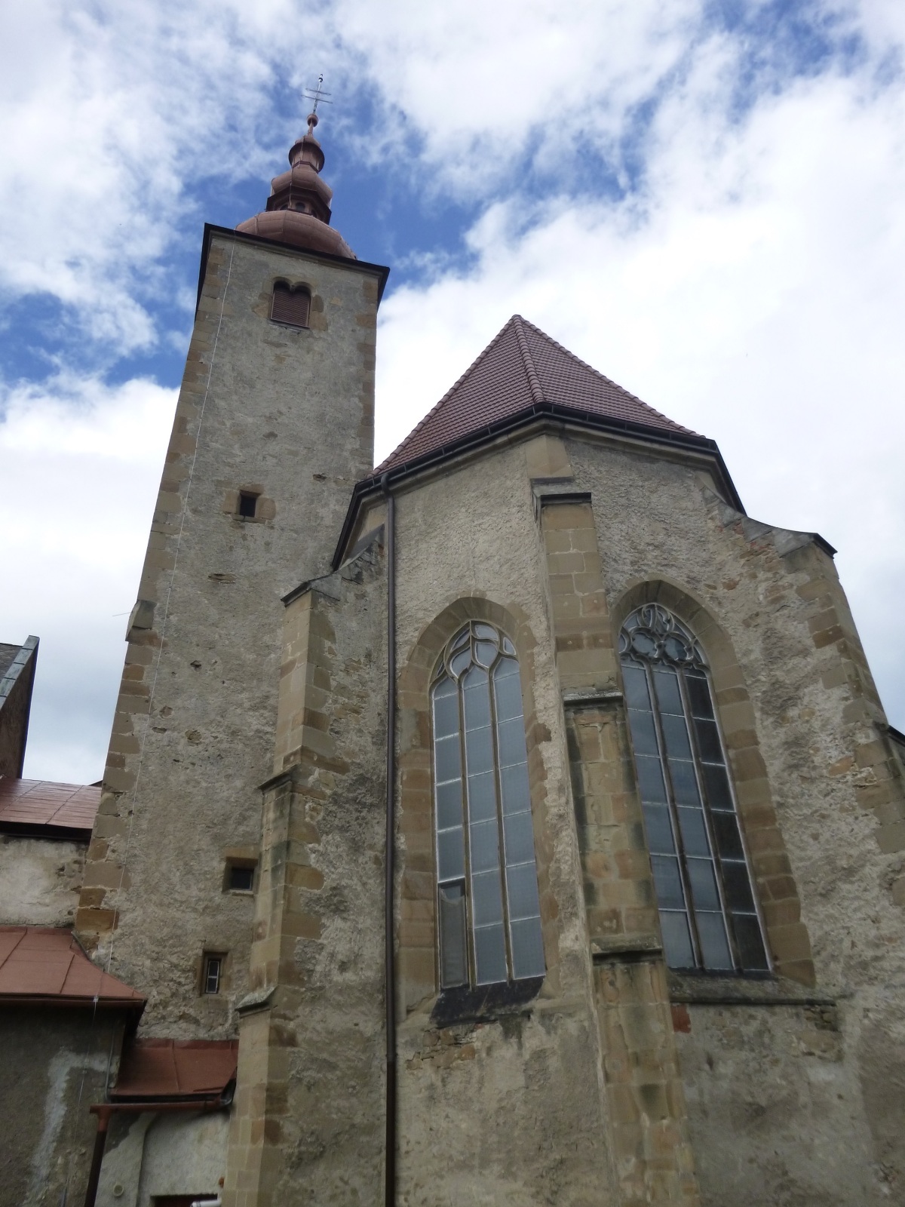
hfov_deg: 54.9
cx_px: 452
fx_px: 871
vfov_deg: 69.4
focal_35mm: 25
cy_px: 604
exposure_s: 1/160
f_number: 9
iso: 160
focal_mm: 4.5
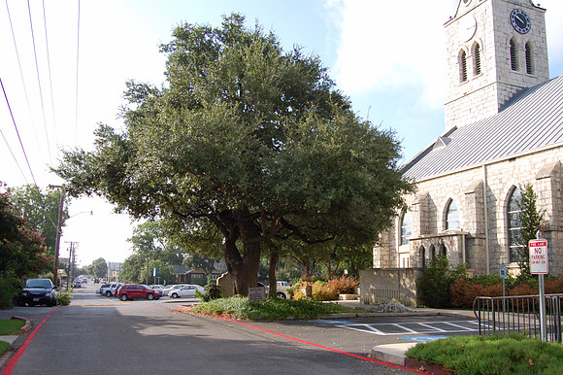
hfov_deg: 57.3
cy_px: 188
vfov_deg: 39.9
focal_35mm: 33
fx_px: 516
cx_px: 282
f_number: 10
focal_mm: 22
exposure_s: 1/400
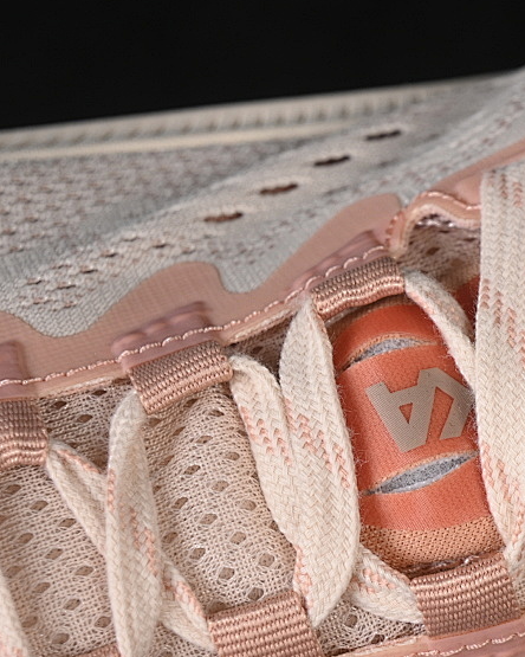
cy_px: 399
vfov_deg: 14.1
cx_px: 553
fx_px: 2661
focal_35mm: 137
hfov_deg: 11.1
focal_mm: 50
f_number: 7.1
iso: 160
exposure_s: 1/80
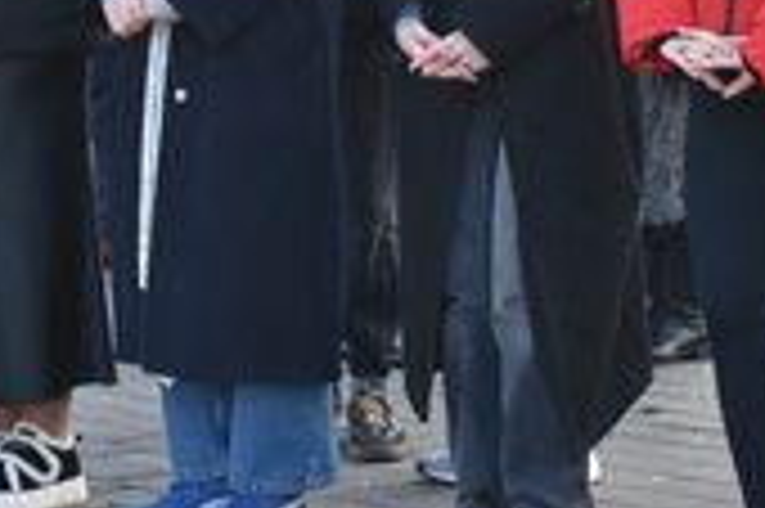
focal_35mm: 212
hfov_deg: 9.7
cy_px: -43
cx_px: 508
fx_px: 4501
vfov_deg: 6.4
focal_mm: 60
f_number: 4.5
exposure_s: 1/320
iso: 400
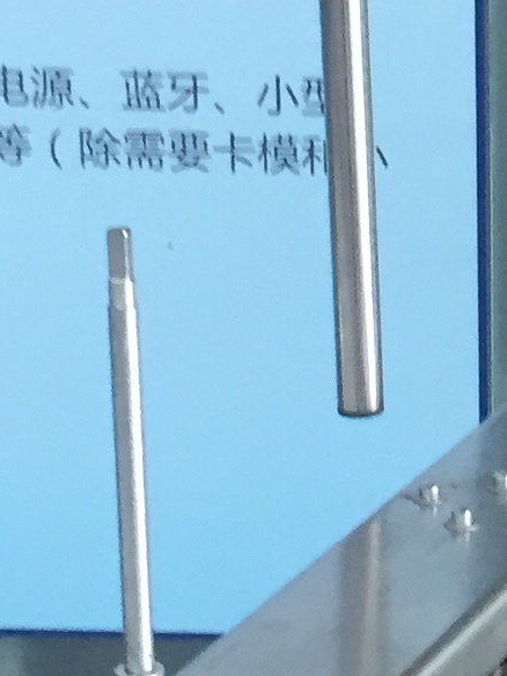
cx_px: 997
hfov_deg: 8.7
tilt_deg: -20.7
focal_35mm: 162
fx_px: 3164
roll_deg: -0.4
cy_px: 314
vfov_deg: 12.2
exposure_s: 1/33
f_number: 2.2
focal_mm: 4.15
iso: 125
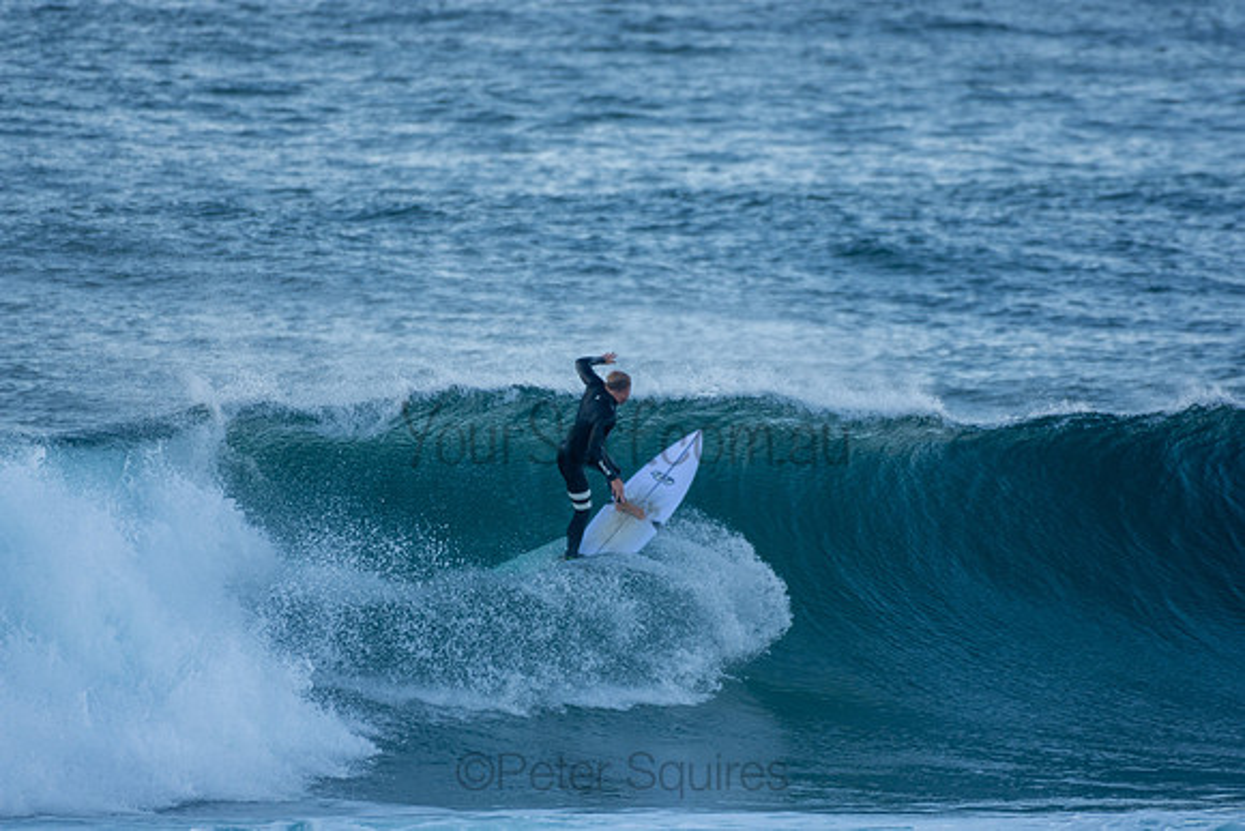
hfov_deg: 2.7
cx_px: 622
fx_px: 25942
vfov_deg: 1.8
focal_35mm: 750
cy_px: 416
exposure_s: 1/400
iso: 360
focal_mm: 500
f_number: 5.6
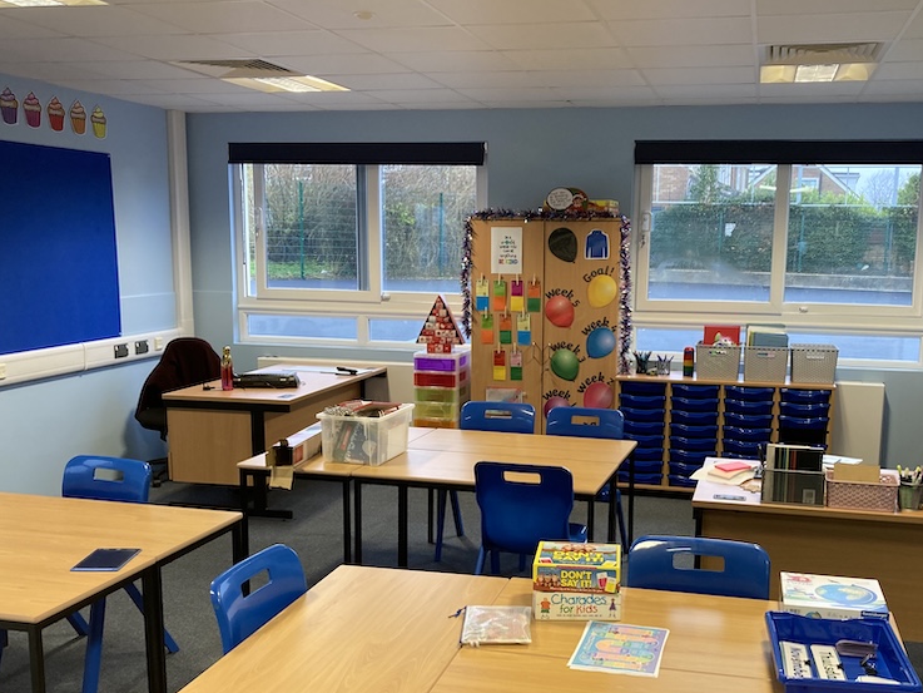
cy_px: 420
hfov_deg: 48.8
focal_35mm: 38
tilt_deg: -9.8
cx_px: 536
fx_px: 1013
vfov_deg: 37.6
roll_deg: -1.7
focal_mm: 3.99
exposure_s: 1/50
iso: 80
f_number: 1.8
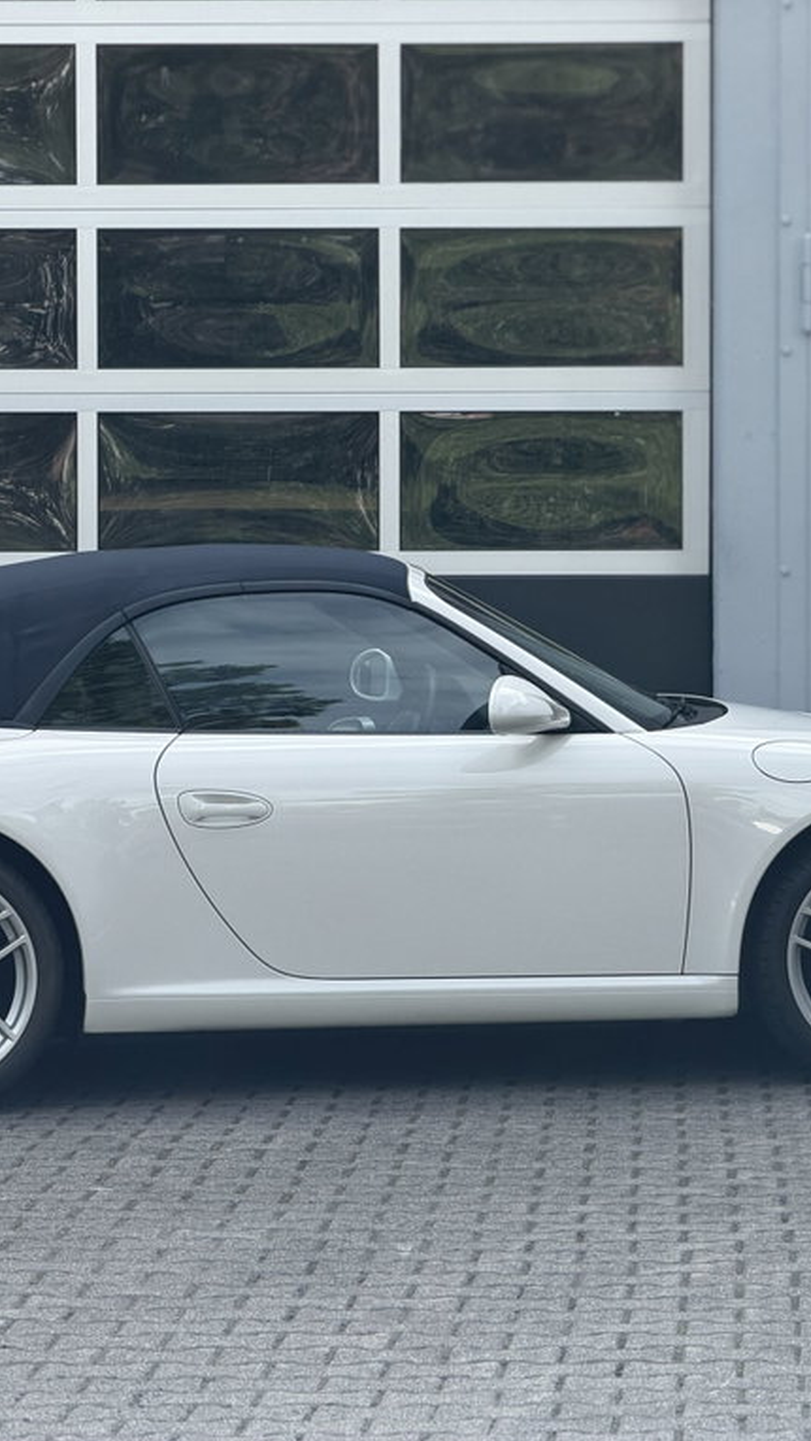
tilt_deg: +0.3
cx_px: 345
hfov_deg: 8.3
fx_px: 5579
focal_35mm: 146
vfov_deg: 14.7
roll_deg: +0.9
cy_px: 722
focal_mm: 16.89
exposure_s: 1/262
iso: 50
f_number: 2.8
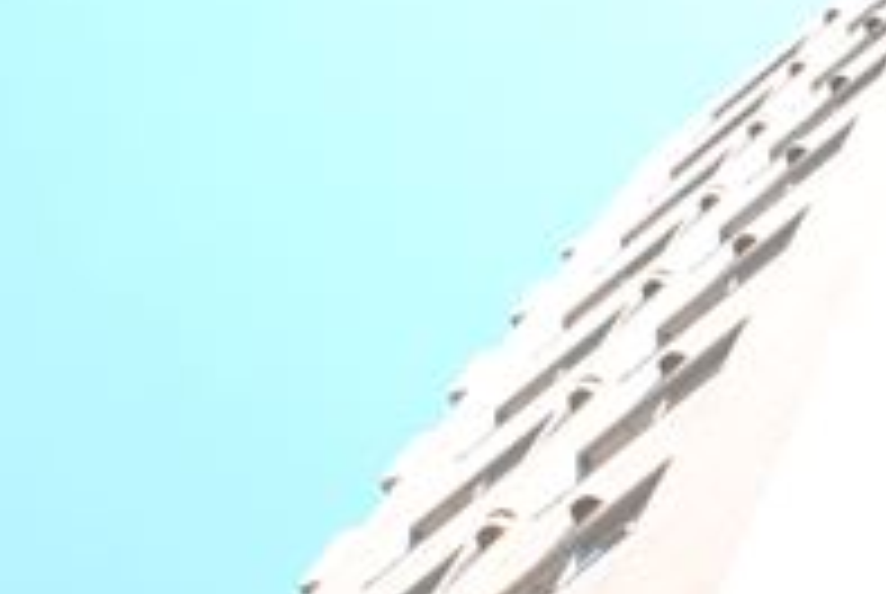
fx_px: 3130
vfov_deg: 10.8
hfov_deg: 15.3
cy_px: 504
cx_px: 1187
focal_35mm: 127
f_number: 5.6
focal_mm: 26
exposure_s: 1/200
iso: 200
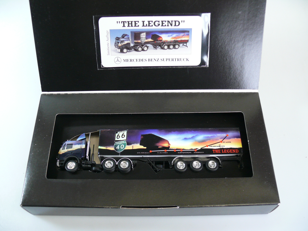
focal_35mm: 37
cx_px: 154
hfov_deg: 50.1
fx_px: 329
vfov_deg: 38.7
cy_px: 116
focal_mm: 7.7
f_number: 2.8
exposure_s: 1/80
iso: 200
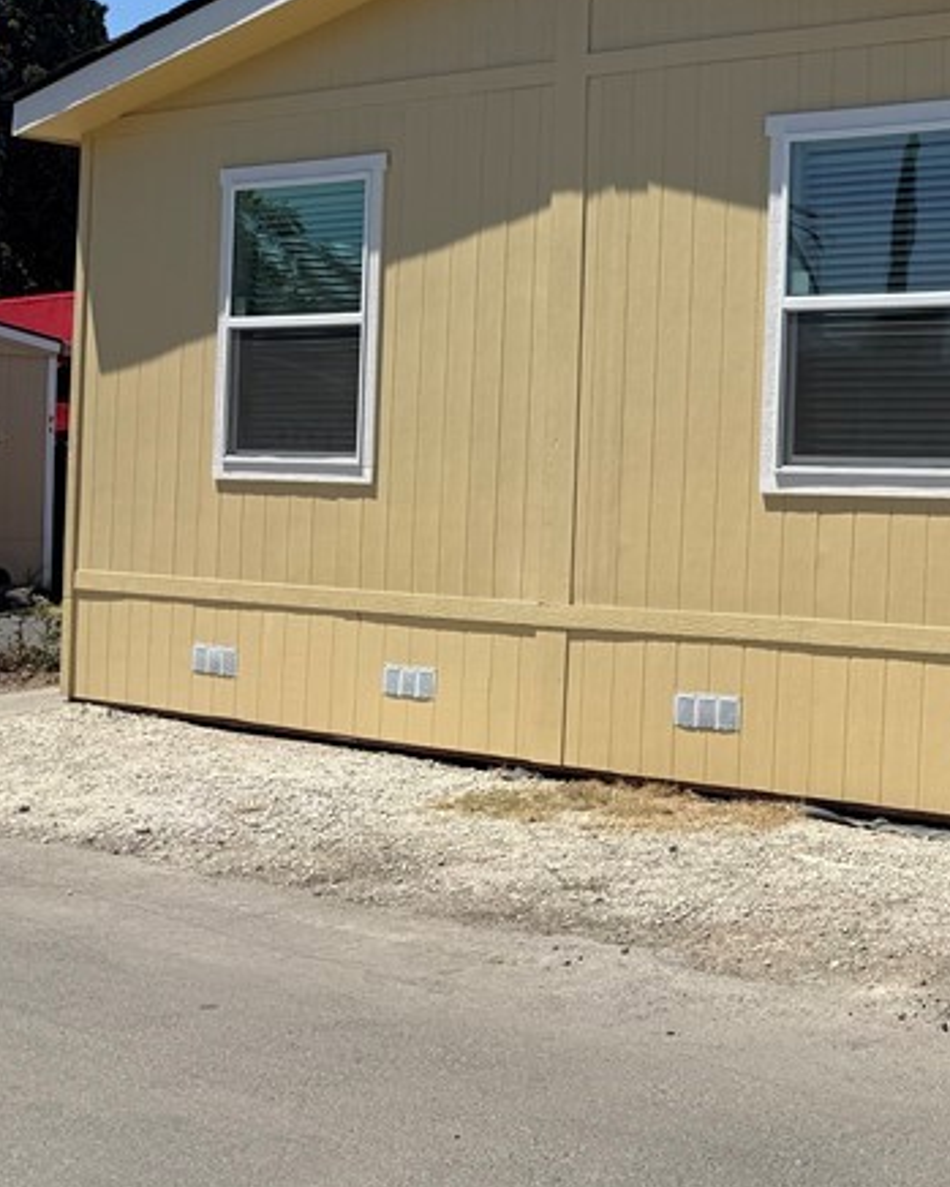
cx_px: 1320
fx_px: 1932
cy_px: 460
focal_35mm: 55
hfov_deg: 23.5
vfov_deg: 34.0
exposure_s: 1/5319
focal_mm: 6.76
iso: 80
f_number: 1.78
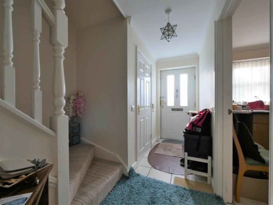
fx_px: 110
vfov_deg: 85.7
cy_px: 102
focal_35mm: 14
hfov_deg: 102.0
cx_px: 136
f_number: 4
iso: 200
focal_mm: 7
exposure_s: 1/100
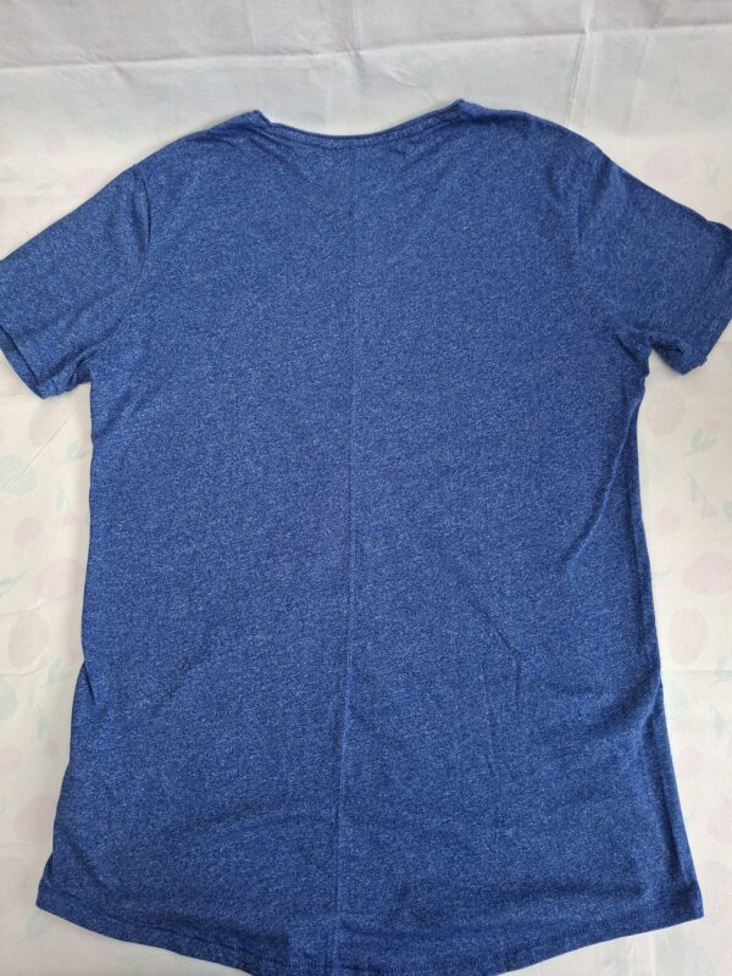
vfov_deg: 73.9
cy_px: 488
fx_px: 648
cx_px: 366
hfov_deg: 58.9
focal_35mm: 23
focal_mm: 5.54
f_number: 1.8
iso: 125
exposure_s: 1/100
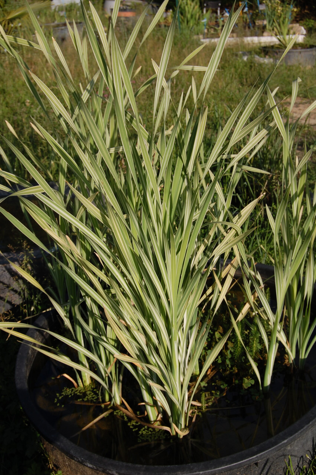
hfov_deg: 28.9
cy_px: 238
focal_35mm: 46
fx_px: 613
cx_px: 158
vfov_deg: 42.4
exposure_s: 1/320
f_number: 10
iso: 200
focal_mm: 31
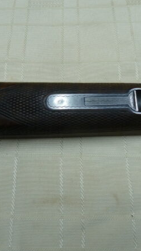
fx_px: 246
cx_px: 68
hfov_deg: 31.9
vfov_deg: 54.0
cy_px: 126
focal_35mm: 37
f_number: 3.3
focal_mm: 4.1
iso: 200
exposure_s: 1/30
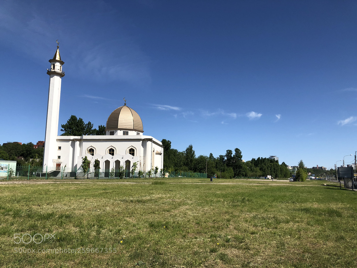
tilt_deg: +7.4
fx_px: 289
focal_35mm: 28
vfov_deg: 49.7
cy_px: 134
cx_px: 178
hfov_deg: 63.4
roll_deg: -0.5
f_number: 1.8
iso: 25
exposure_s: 1/2667
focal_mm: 4
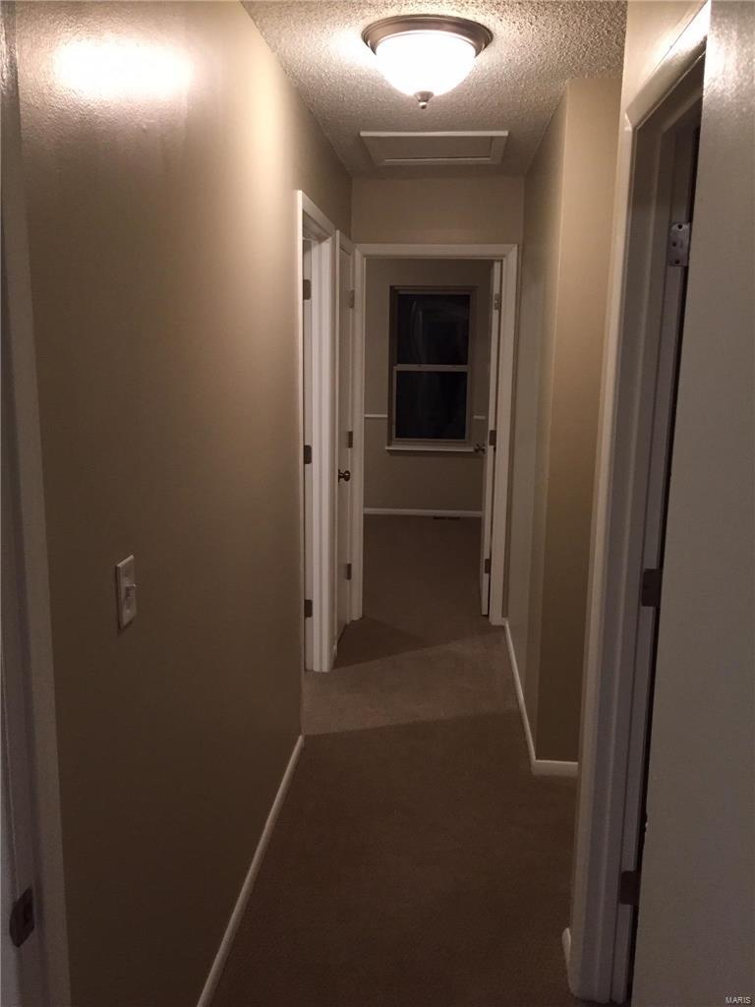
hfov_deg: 48.2
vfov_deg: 61.7
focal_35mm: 29
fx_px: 843
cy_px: 504
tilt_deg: -10.9
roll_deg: -1.5
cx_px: 378
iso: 250
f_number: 2.2
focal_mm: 4.15
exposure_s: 1/30
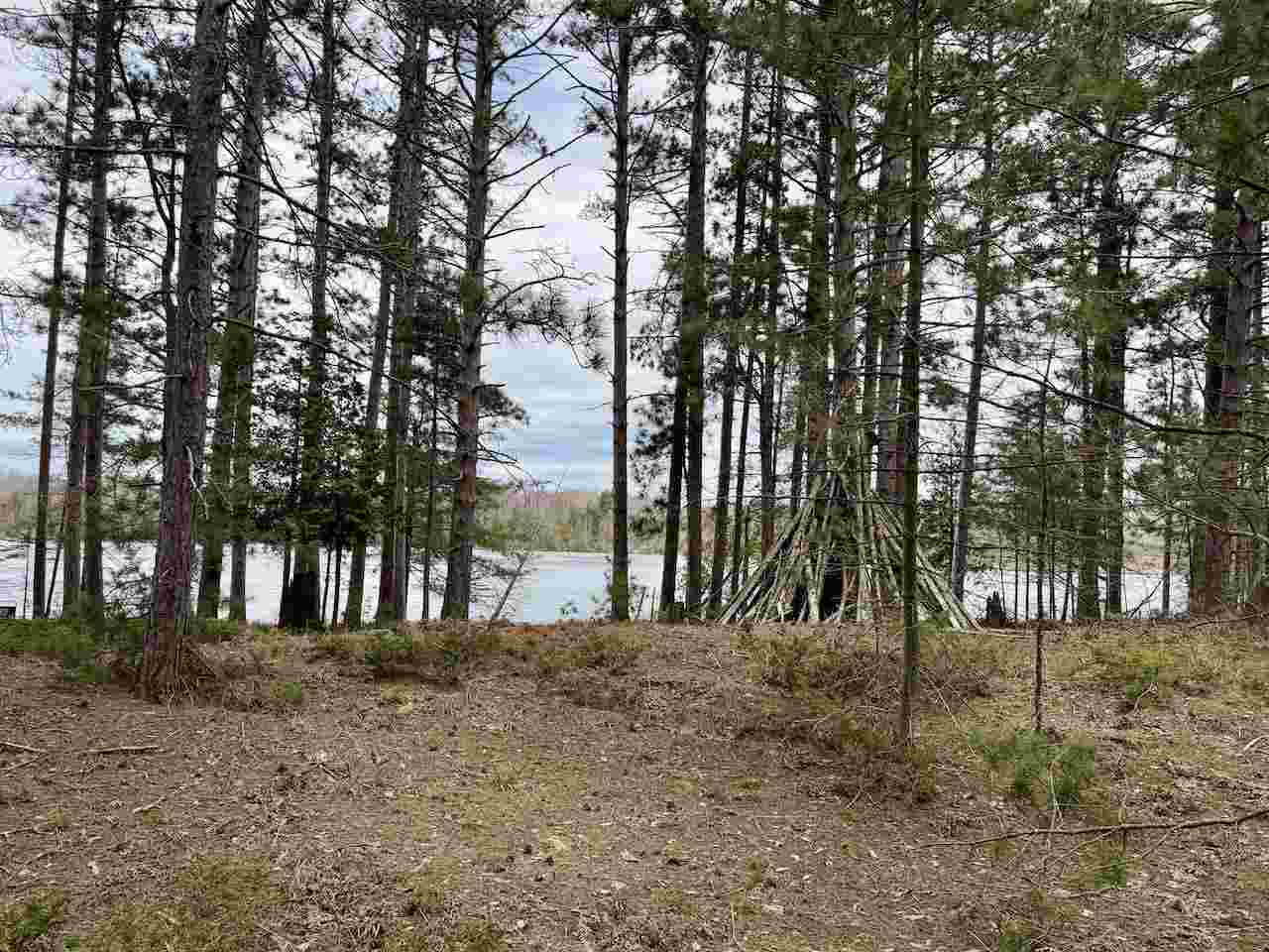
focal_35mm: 24
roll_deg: +0.8
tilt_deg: +4.0
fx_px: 880
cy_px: 476
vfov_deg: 56.8
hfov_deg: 71.6
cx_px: 634
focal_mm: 6.76
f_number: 1.78
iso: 100
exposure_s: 1/2525
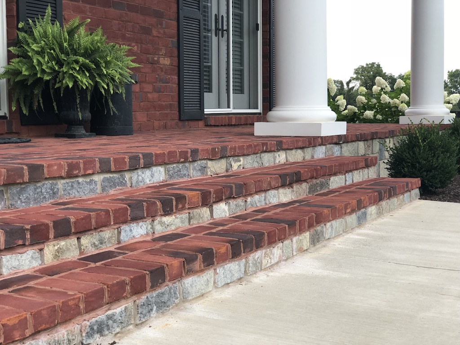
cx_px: 230
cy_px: 172
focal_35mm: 57
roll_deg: +0.5
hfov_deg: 33.8
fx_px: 757
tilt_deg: -5.3
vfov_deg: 25.7
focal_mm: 6.6
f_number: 2.8
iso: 32
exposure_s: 1/60
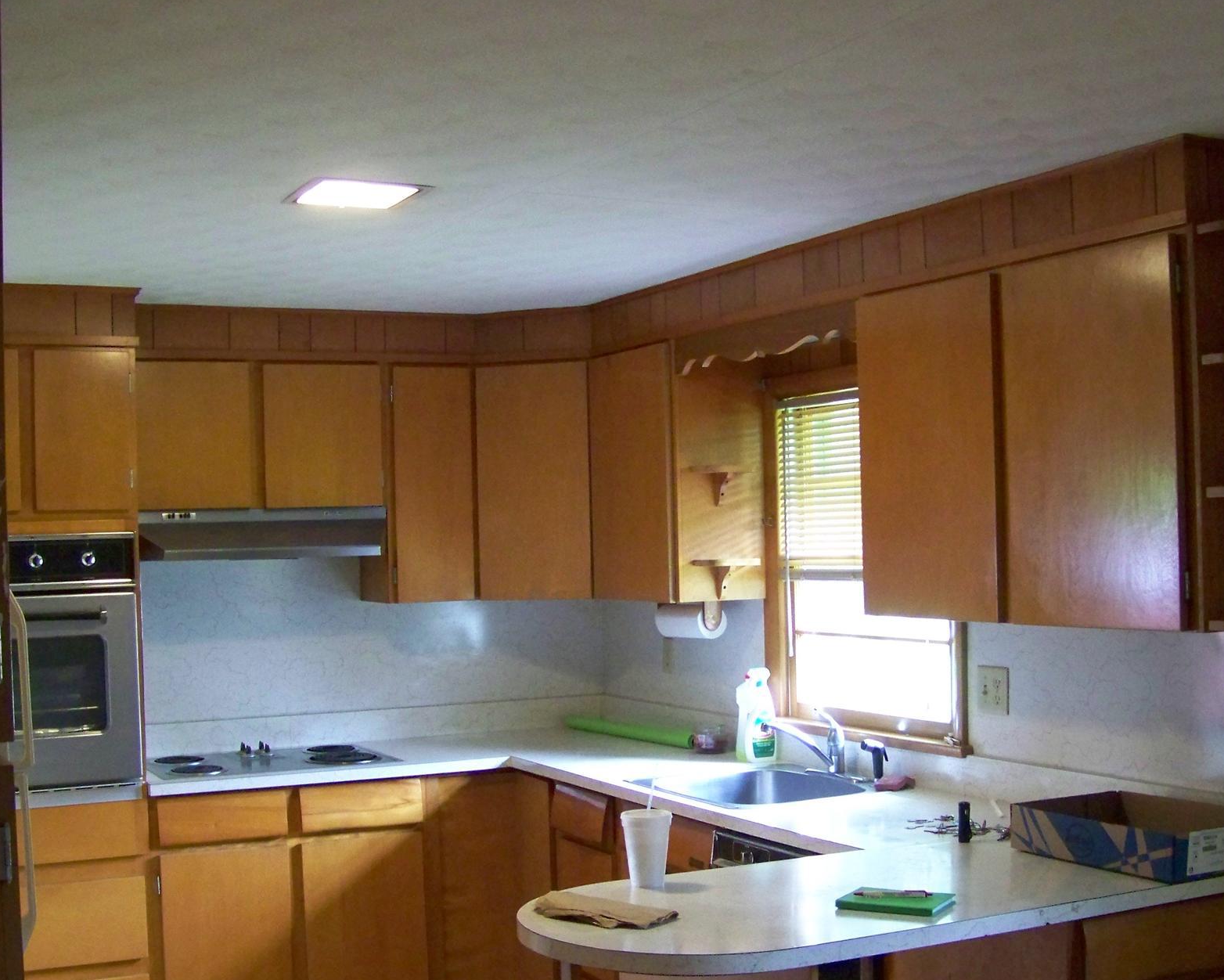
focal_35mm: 46
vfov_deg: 32.6
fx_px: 1667
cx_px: 634
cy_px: 596
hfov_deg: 40.3
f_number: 2.8
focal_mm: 5.85
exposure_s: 1/20
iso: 400
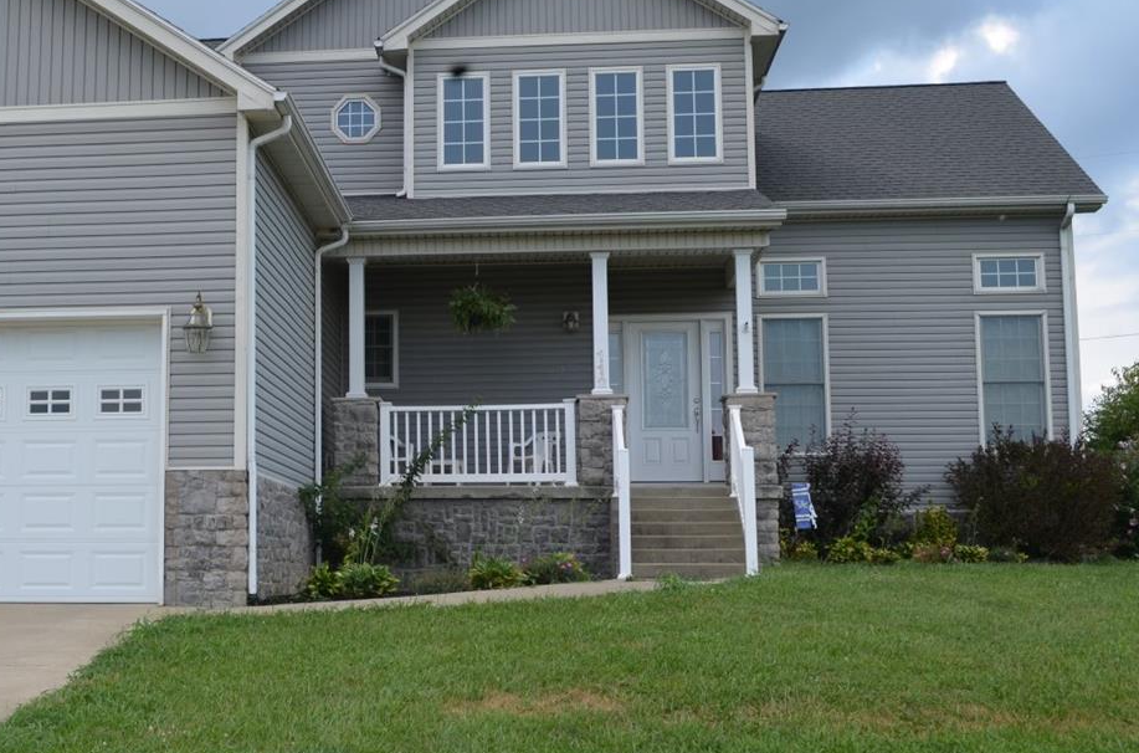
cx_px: 302
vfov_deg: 24.9
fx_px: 1704
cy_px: 384
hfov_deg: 36.2
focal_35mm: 54
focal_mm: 22
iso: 200
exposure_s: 1/200
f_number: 7.1
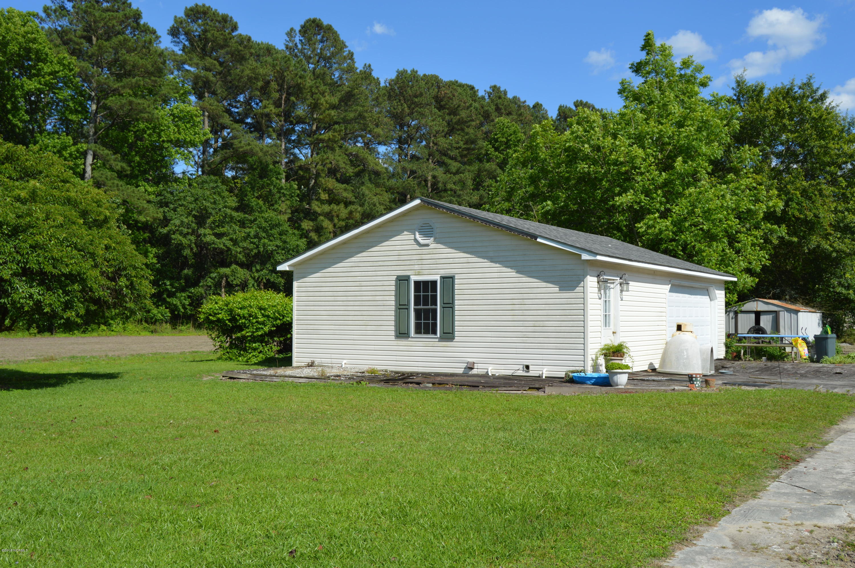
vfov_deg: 36.8
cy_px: 284
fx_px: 854
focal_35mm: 36
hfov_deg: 53.2
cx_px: 428
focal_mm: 24
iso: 100
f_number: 9
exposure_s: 1/320
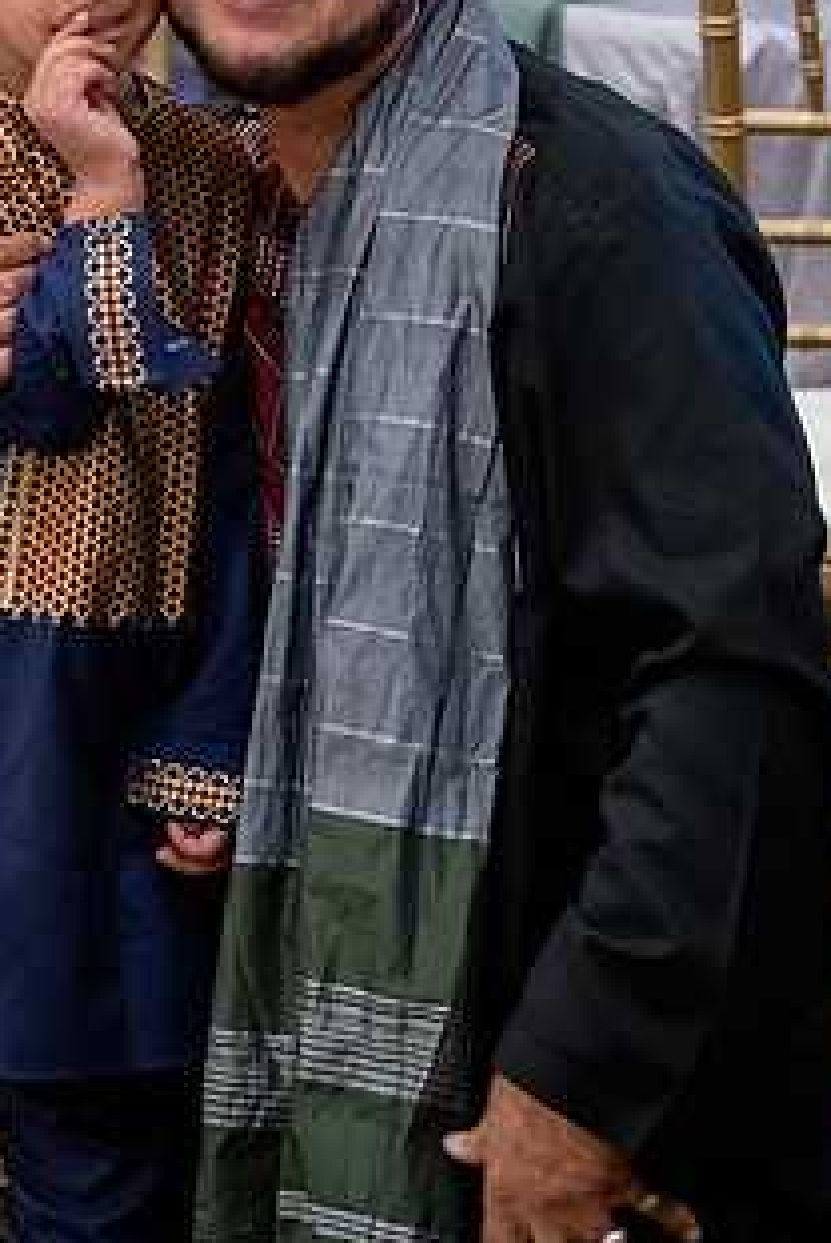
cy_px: 428
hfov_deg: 8.0
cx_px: 272
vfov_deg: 11.9
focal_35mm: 172
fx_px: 5942
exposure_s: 1/160
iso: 16000
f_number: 4
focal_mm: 119
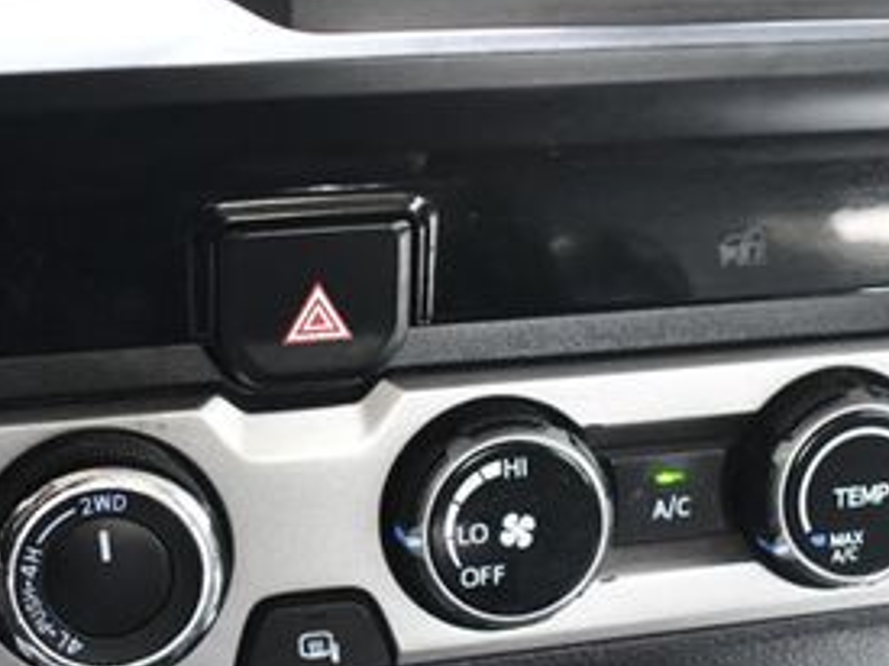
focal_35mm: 76
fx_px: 1951
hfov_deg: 25.6
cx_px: 559
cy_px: 517
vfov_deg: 19.2
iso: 2200
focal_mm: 23
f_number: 3.8
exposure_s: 1/125
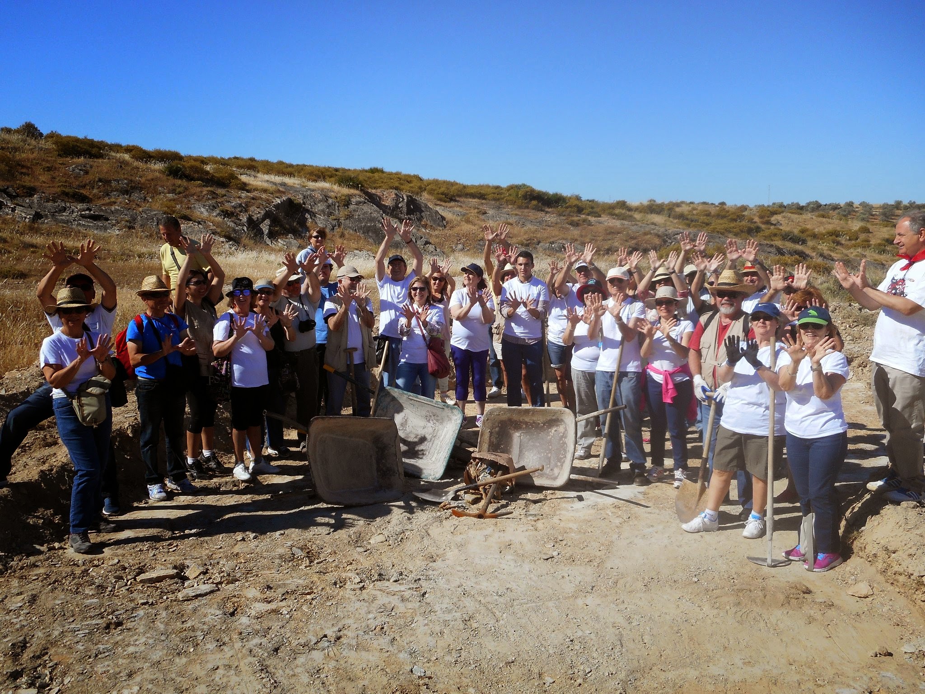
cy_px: 347
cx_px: 462
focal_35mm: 29
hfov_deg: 61.7
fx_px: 775
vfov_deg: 48.2
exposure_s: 1/1000
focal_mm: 5.2
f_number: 4
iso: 80
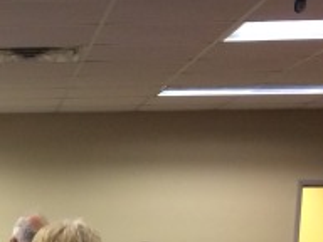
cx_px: -190
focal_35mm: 121
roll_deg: +0.0
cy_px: 397
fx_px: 1129
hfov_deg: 14.9
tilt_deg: -10.3
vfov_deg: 11.6
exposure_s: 1/30
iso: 160
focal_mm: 4.15
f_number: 2.2
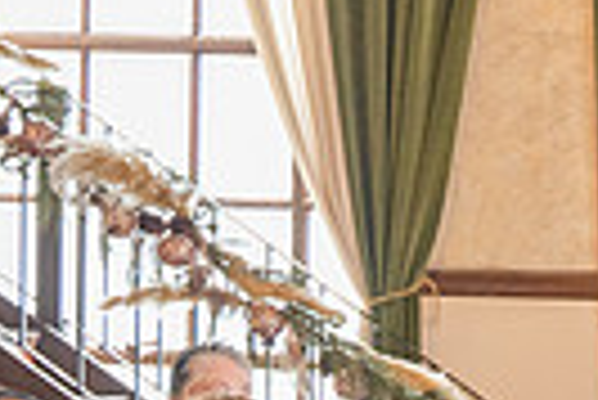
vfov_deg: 4.5
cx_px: 814
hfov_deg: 6.7
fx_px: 5072
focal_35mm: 305
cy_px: 735
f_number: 2.8
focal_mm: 70
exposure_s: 1/200
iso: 1600
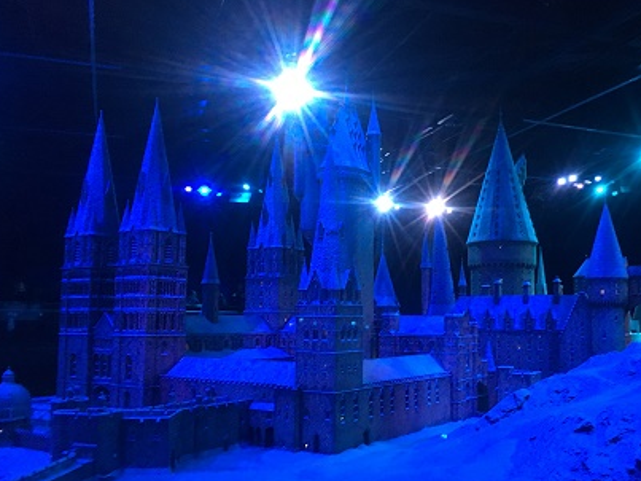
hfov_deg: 51.1
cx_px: 374
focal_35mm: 36
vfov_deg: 39.6
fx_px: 666
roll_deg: +0.6
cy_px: 268
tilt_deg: +5.7
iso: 200
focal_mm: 4.15
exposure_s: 1/17
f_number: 2.2
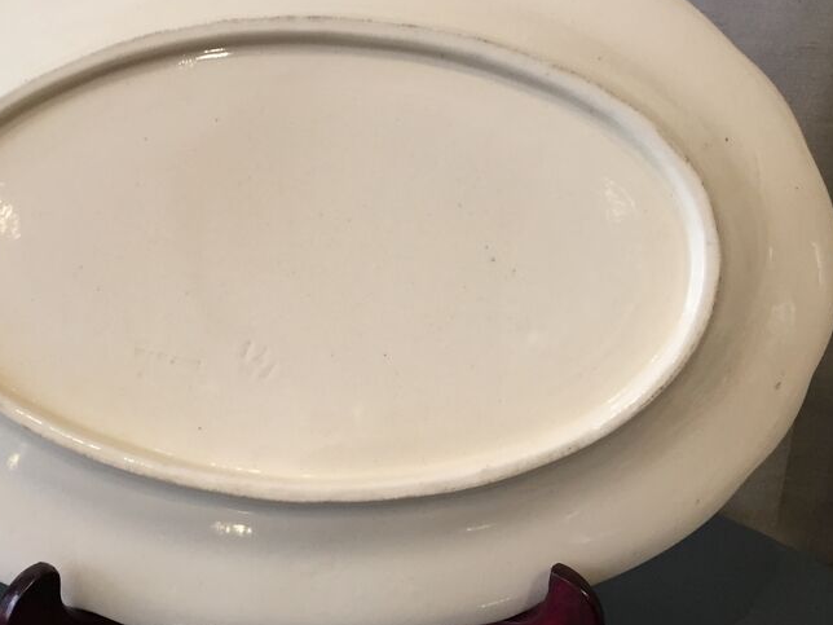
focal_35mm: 45
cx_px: 316
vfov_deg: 32.2
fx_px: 1083
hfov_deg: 41.8
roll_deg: -0.5
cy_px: 291
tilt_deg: -16.4
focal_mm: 4.15
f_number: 2.2
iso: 160
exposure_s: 1/33
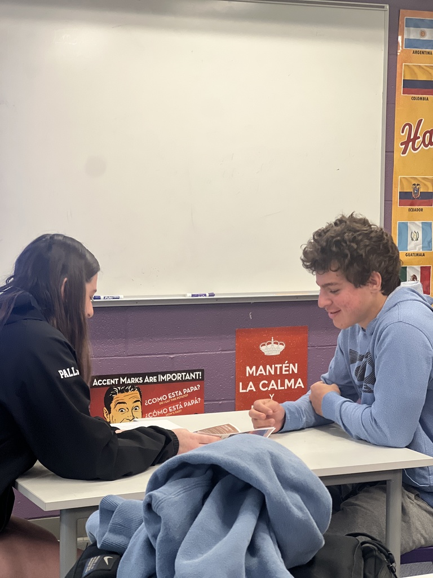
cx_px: 216
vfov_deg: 25.3
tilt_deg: -4.4
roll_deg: -0.1
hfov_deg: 19.1
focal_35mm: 77
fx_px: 1284
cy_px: 289
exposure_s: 1/36
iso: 250
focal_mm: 9
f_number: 2.8
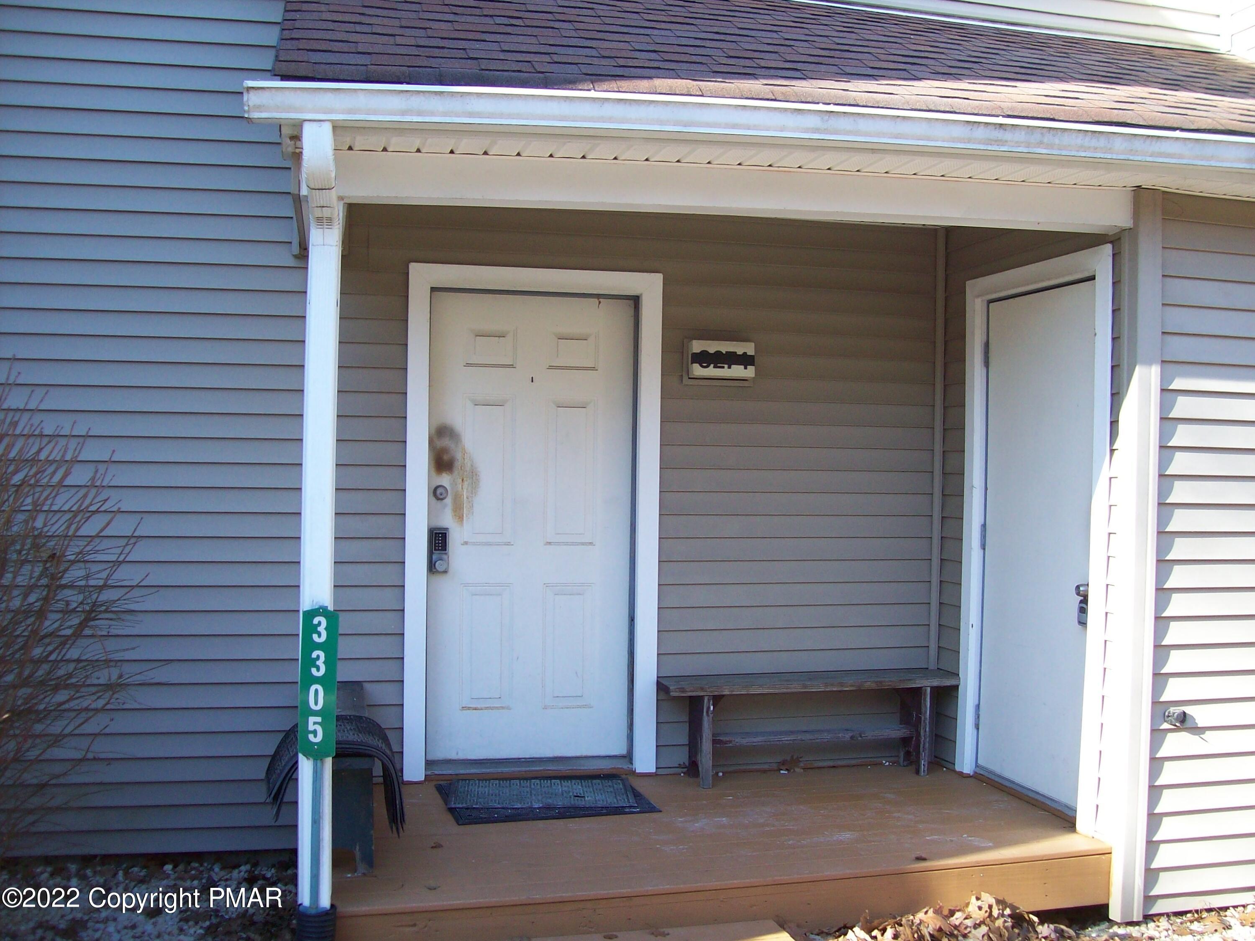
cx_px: 628
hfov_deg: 51.4
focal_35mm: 36
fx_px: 1305
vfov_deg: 39.7
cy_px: 470
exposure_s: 1/124
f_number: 2.7
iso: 80
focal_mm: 6
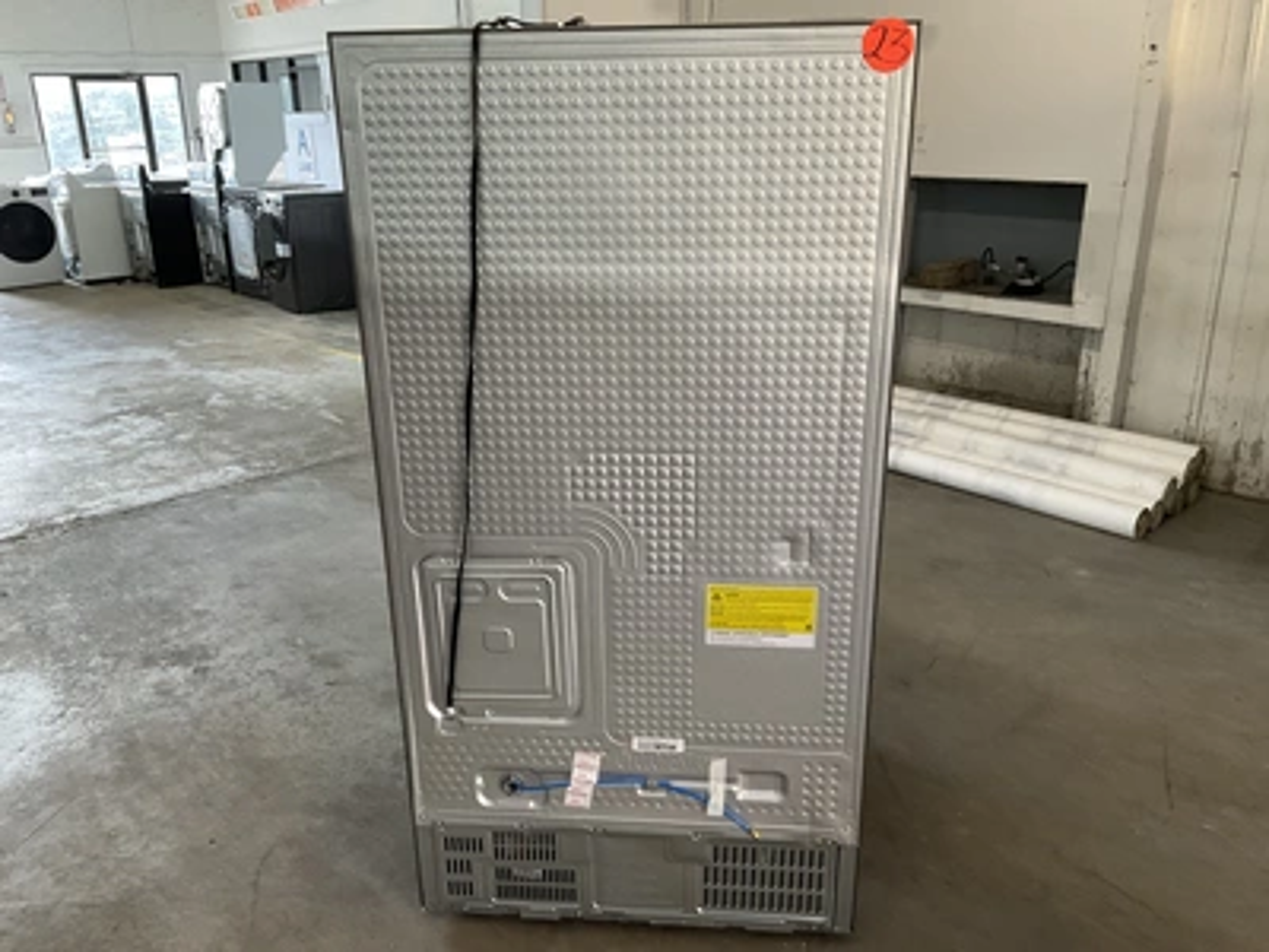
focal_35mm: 29
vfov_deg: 48.2
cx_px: 634
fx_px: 1063
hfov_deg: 61.7
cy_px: 476
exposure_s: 1/60
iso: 100
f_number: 1.8
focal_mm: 3
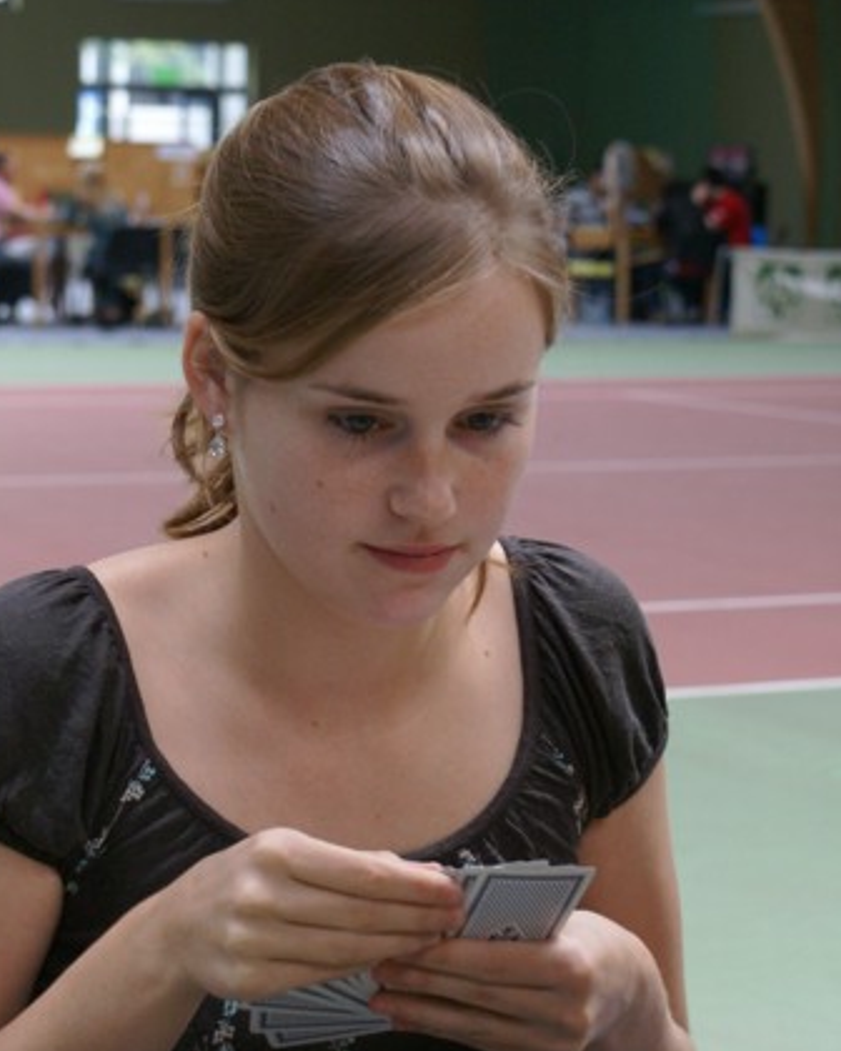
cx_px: 323
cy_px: 523
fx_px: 3291
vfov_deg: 18.1
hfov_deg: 14.5
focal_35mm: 106
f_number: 5.6
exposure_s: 1/60
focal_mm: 45
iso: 400
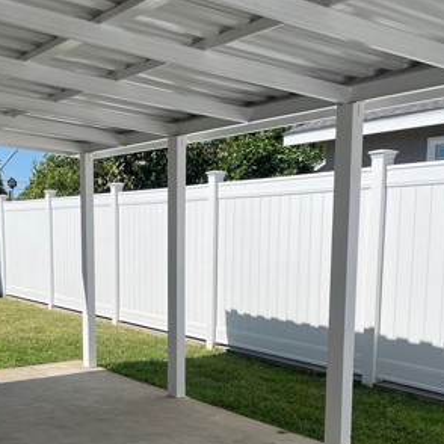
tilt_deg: -8.6
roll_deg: +0.1
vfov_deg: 33.3
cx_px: 151
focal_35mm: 50
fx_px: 726
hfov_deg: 33.7
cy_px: 334
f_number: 1.6
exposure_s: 1/5814
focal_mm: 4.2
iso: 32
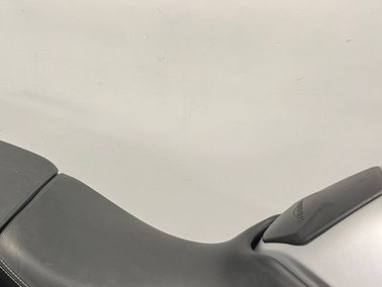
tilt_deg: -34.5
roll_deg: +1.8
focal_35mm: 44
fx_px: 486
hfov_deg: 40.7
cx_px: 65
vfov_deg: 32.4
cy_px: 208
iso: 100
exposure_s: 1/50
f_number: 1.6
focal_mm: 5.1
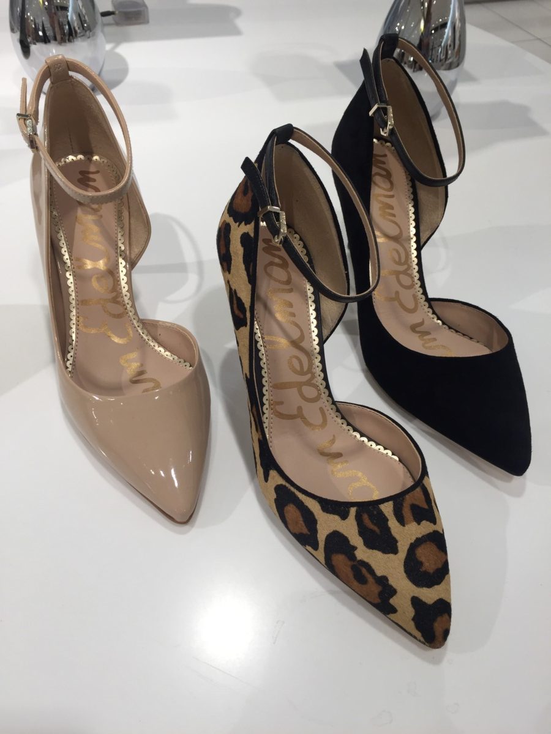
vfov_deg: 61.7
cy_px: 367
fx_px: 615
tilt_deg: -47.6
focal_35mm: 29
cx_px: 276
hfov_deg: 48.2
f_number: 2.2
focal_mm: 4.15
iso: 40
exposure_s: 1/60
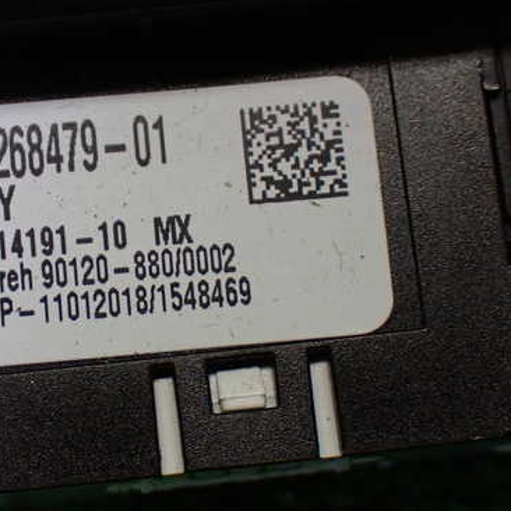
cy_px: 251
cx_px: 147
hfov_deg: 17.8
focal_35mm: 97
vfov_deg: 17.9
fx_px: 1620
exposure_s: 1/160
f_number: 3.8
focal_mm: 11.88
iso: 800
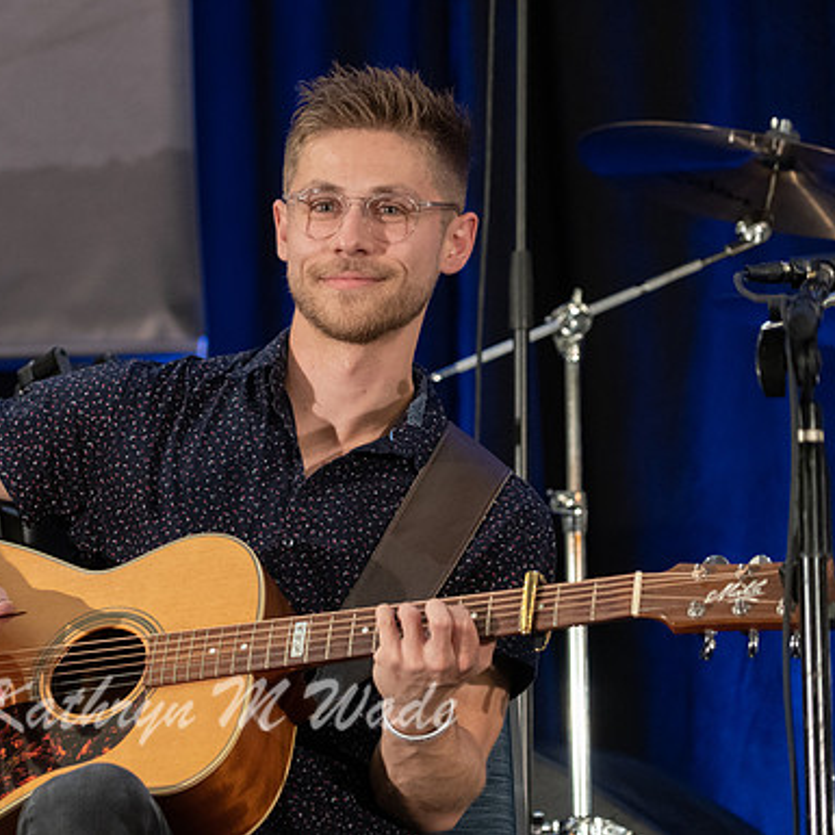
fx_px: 6222
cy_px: 418
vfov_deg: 7.7
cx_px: 215
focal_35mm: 228
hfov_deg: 7.7
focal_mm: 178
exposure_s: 1/160
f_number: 6.3
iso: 5000
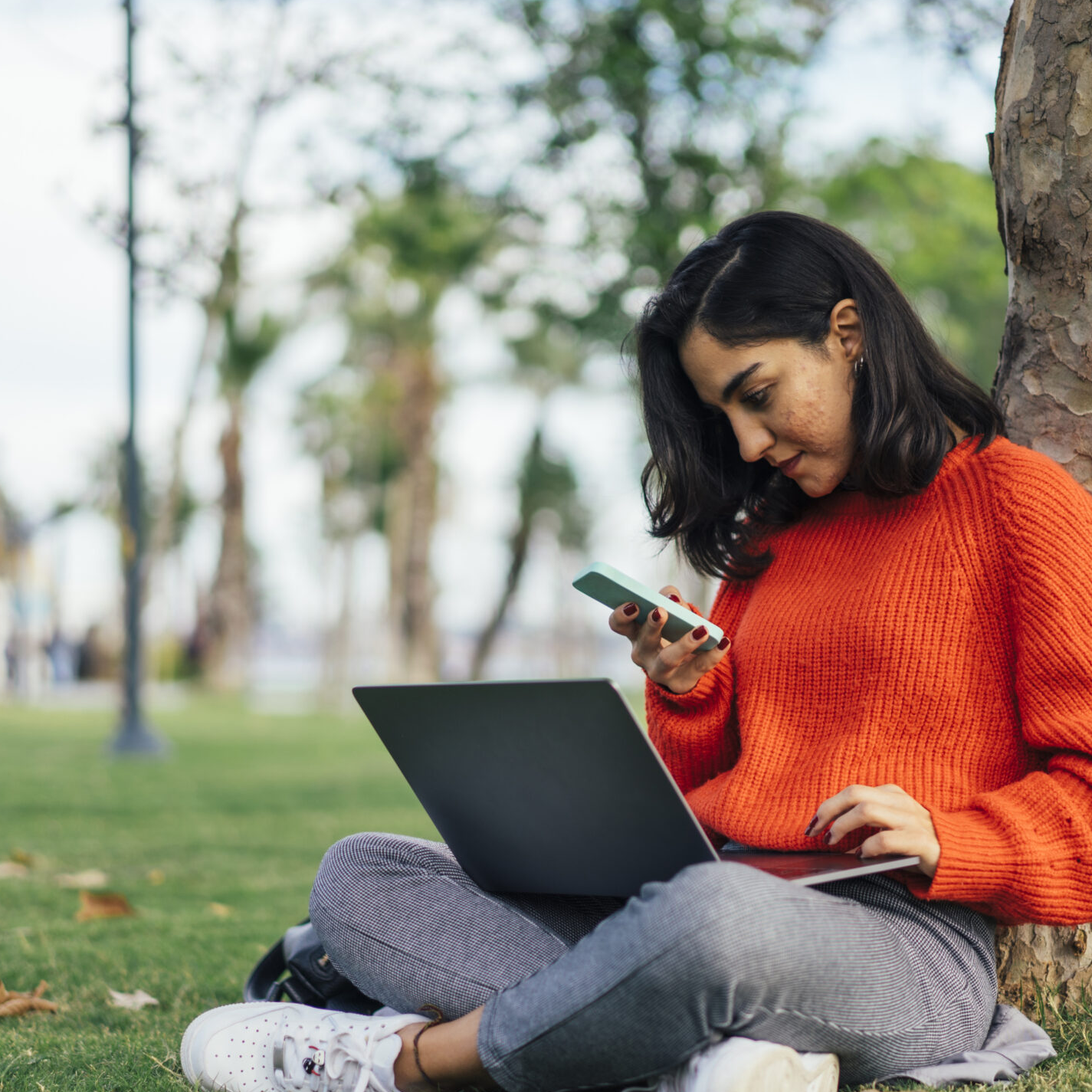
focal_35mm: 84
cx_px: 645
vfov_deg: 20.6
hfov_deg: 20.6
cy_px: 626
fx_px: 2998
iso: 100
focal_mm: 55
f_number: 1.8
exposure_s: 1/1000
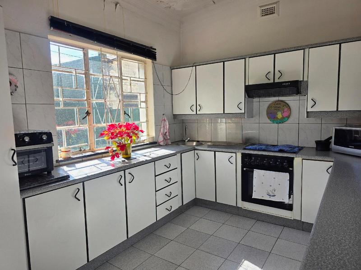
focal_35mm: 23
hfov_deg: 73.9
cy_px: 135
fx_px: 240
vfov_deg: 58.9
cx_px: 180
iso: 32
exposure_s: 1/370
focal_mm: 6.3
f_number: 1.7
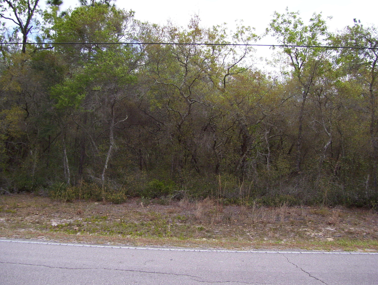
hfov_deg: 51.3
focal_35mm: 36
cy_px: 142
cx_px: 189
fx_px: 394
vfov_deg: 39.7
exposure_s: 1/640
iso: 80
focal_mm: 6
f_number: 2.7
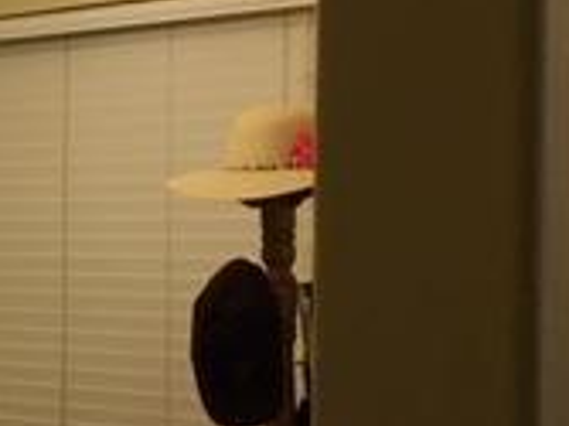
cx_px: -194
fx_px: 1823
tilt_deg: +0.5
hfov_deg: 16.6
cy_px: 252
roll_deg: -0.5
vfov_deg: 13.3
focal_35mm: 111
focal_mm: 4.15
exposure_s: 1/30
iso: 40
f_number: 2.2
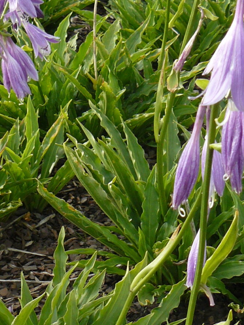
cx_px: 83
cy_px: 185
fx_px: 1005
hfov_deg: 13.8
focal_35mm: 107
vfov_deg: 18.4
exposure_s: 1/160
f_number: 4
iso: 100
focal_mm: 6
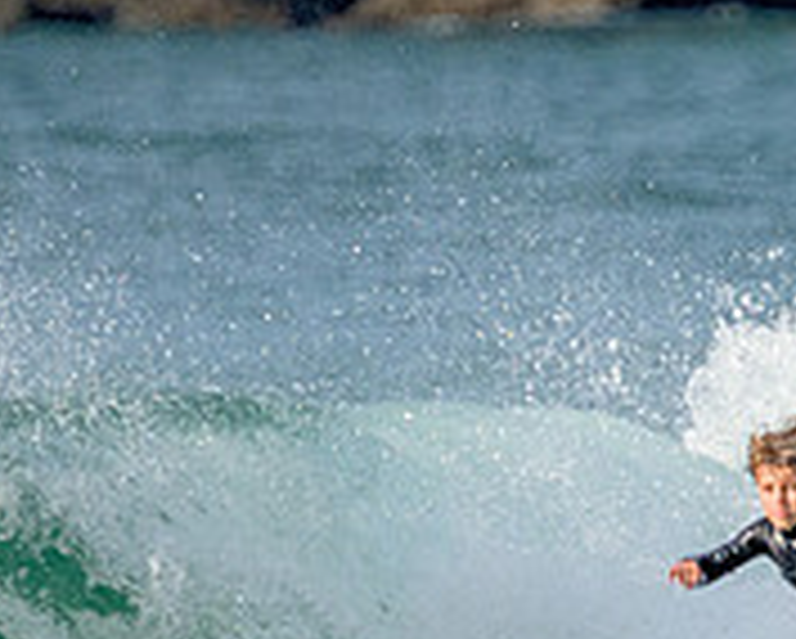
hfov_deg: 0.8
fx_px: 57994
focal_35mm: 2459
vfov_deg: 0.6
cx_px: 845
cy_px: 740
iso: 2200
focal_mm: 800
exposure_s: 1/1250
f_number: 11
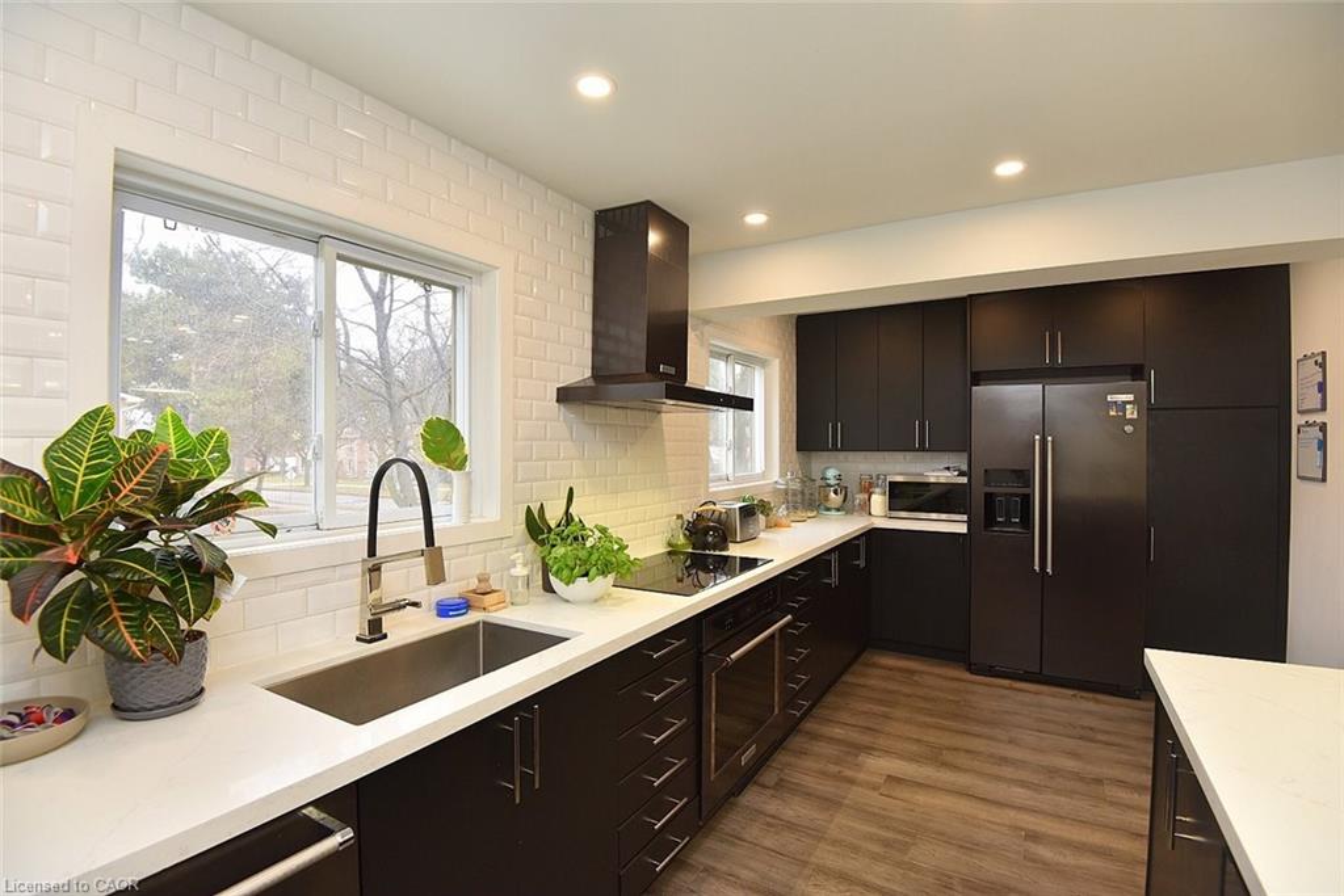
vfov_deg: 73.8
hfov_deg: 96.7
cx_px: 672
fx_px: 597
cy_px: 448
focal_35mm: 16
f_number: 6.3
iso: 500
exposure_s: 1/60
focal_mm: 16
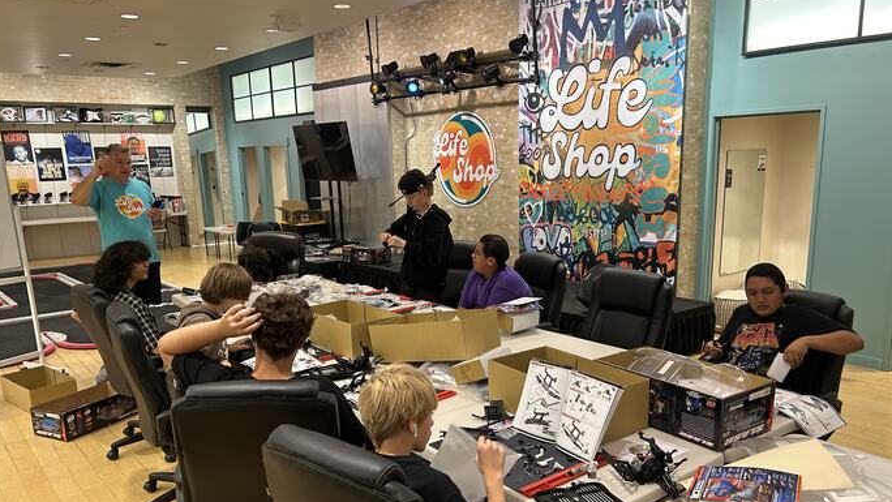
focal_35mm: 29
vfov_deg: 39.9
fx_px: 686
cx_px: 453
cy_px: 316
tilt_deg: -12.3
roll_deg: +1.4
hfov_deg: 66.1
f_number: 1.5
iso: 125
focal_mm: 5.7
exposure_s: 1/120
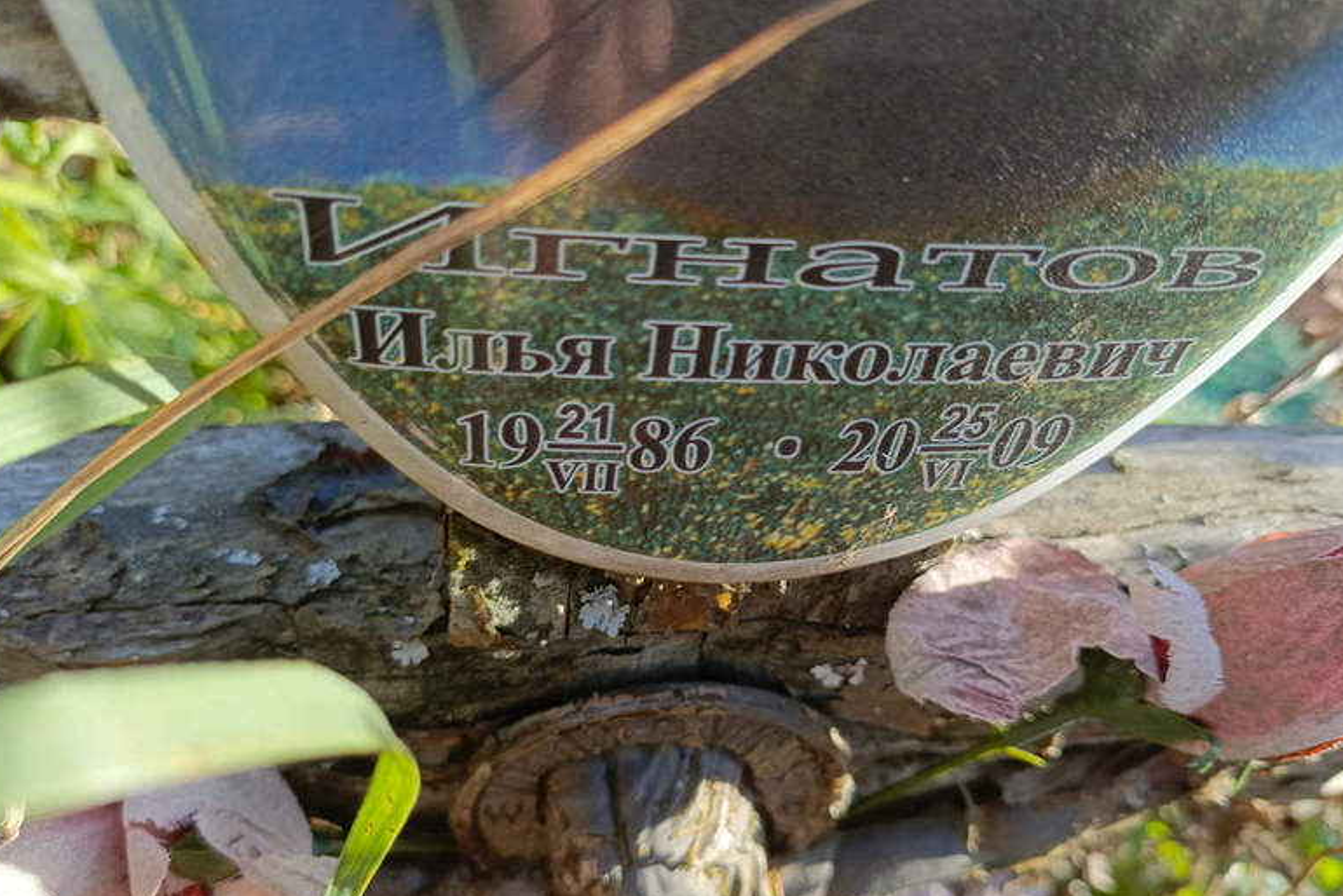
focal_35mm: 27
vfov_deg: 47.9
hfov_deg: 67.4
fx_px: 1008
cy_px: 493
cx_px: 673
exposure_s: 1/240
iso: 112
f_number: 1.69
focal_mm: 4.76
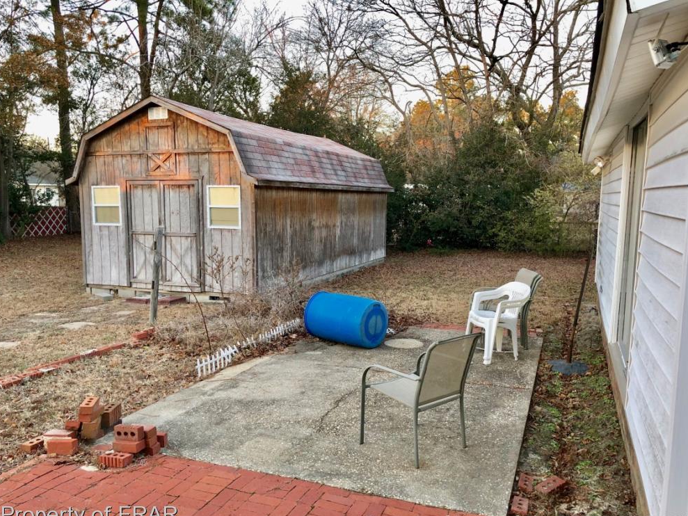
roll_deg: -0.9
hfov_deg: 61.7
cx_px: 347
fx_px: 576
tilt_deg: -5.8
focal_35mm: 29
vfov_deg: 48.2
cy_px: 266
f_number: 1.8
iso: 25
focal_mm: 4
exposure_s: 1/40
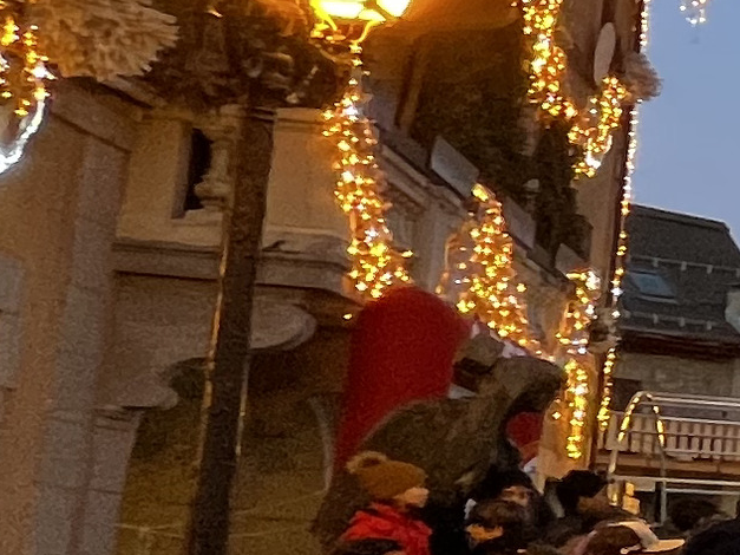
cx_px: 2288
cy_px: 433
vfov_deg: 17.6
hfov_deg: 11.1
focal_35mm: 83
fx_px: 1774
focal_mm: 1.57
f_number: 1.8
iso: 160
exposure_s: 1/50
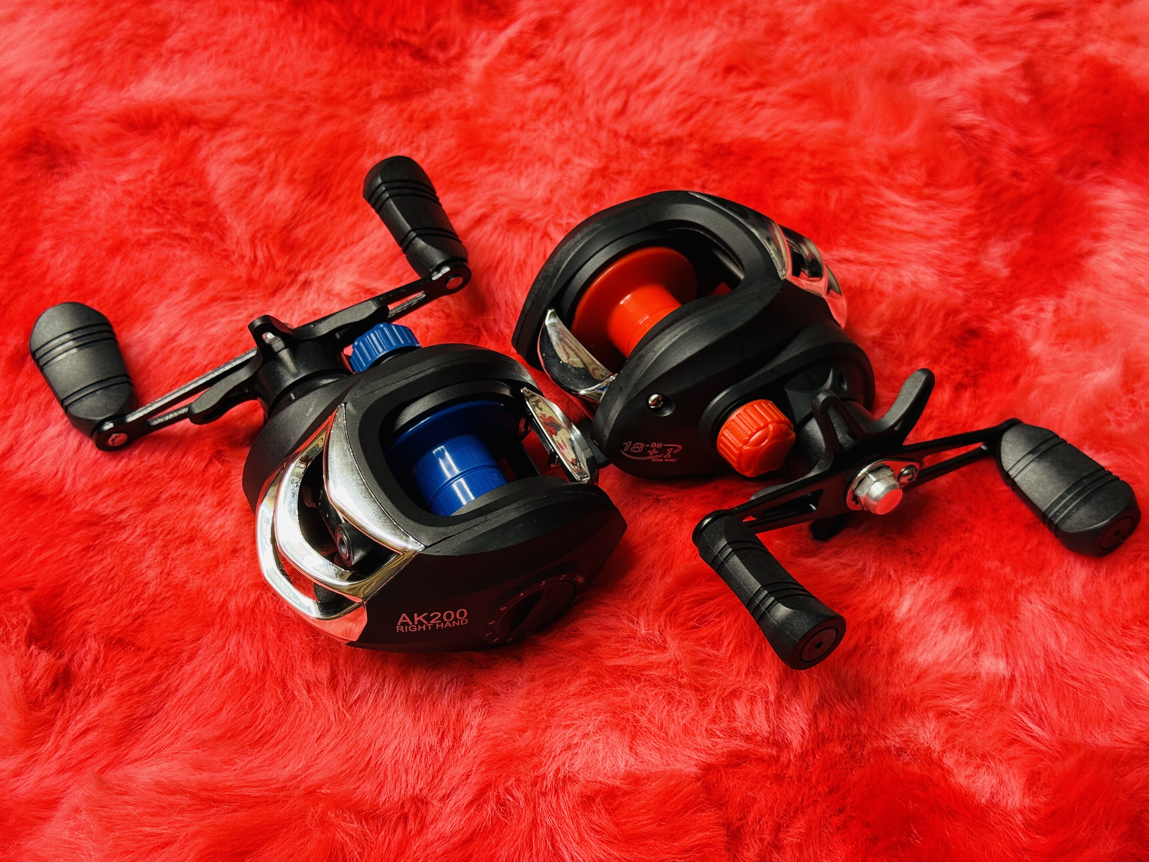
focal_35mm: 48
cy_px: 431
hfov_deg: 39.7
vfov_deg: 30.3
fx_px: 1593
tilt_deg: -52.1
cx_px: 574
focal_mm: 6.76
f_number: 1.78
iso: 100
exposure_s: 1/60
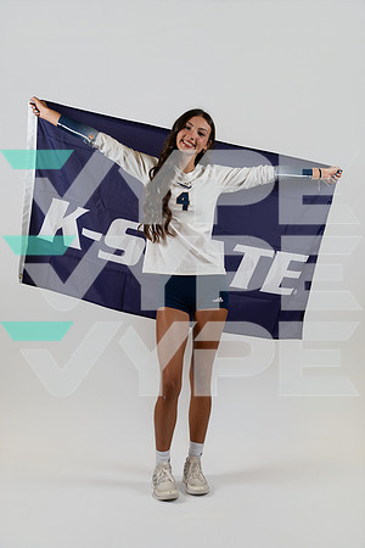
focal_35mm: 45
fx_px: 684
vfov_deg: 43.6
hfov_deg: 29.9
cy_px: 274
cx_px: 182
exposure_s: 1/160
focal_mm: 45
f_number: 4
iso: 320
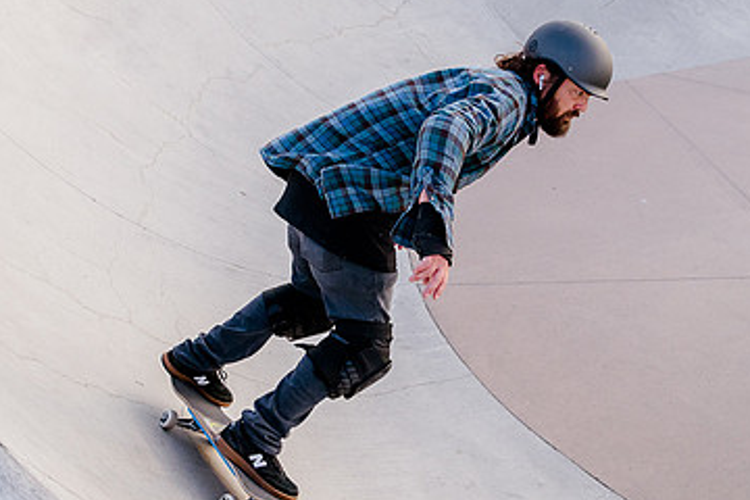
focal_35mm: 52
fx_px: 1083
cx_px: 270
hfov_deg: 37.9
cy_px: 169
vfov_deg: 25.9
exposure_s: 1/800
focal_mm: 24
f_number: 5
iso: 1250
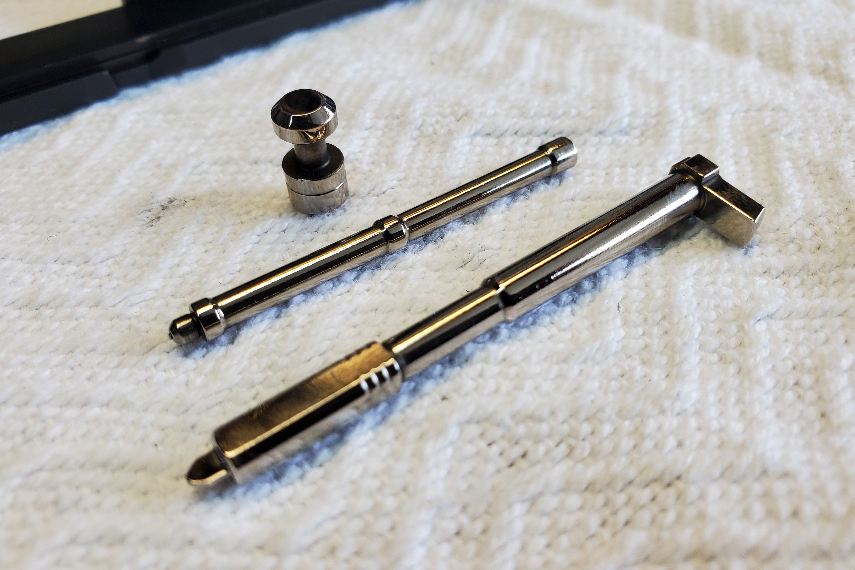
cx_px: 441
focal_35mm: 28
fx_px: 665
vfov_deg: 46.4
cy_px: 260
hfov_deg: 65.5
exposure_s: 1/120
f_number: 2.4
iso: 80
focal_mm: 4.3
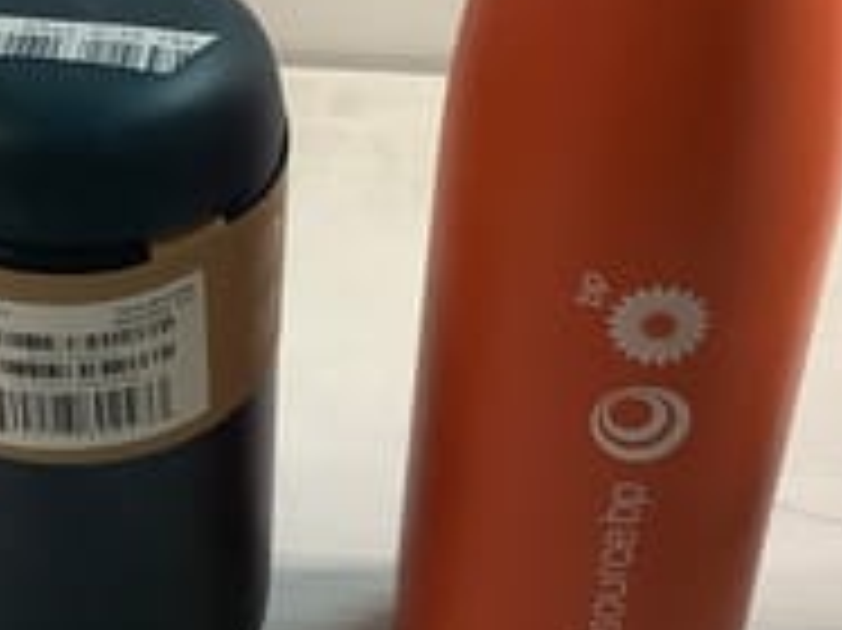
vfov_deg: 17.5
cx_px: 239
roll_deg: +0.1
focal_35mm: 83
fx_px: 2018
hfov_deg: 23.4
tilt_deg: -31.7
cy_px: 61
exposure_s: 1/50
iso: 160
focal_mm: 3.3
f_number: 2.4
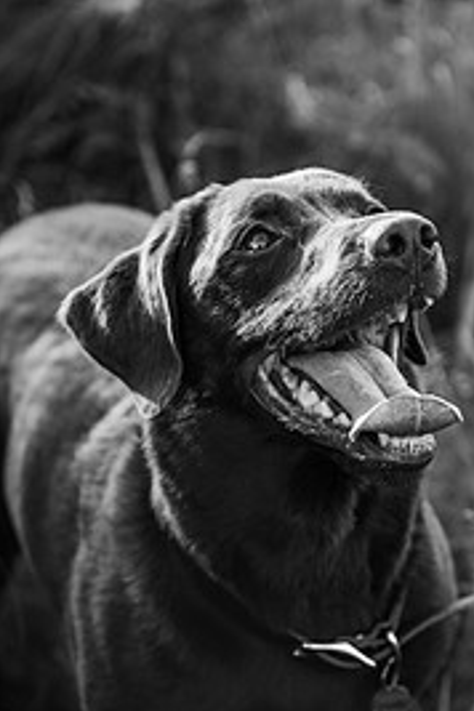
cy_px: 533
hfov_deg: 11.6
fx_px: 2330
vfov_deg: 17.3
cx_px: 261
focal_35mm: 118
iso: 250
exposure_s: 1/400
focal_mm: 70
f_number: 3.2
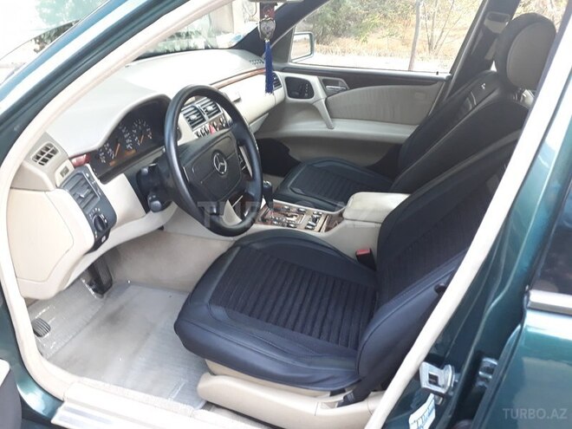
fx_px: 446
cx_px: 286
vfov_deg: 51.4
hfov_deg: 65.3
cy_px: 214
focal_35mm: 27
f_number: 1.9
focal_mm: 3.6
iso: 200
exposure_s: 1/25
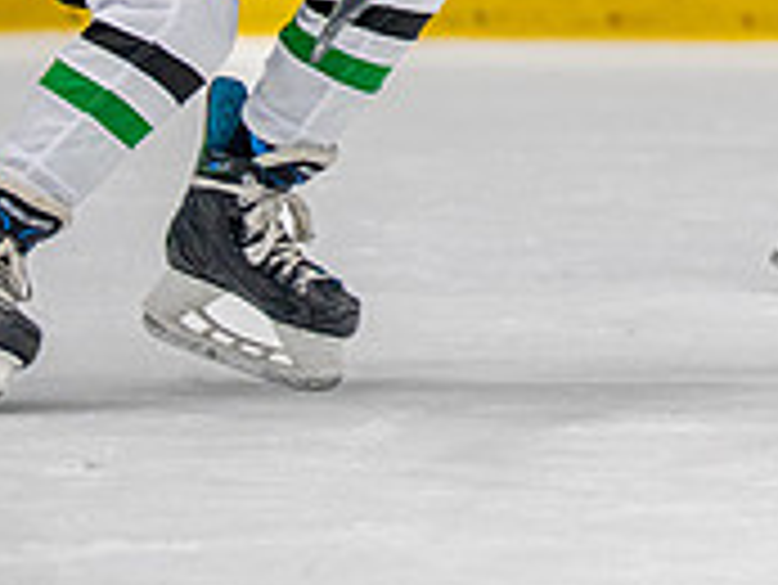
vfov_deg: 1.7
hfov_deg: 2.3
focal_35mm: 876
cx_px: 1474
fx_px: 19702
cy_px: -287
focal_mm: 200
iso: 800
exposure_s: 1/1250
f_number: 2.8
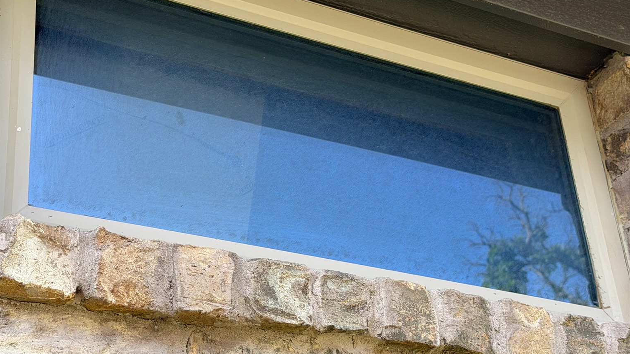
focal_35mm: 70
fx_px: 1169
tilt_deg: +29.4
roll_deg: +5.2
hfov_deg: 30.1
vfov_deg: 17.2
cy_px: 179
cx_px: 314
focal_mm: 6.76
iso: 80
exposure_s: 1/681
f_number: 1.78
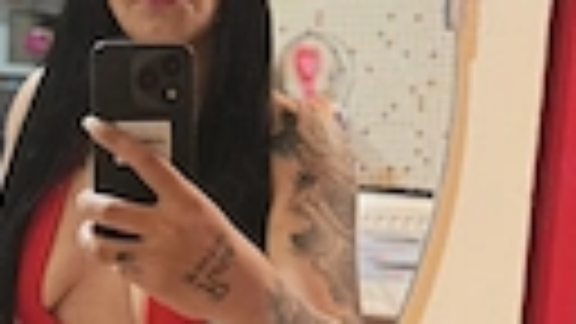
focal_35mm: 82
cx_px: 189
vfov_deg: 14.7
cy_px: 180
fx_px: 1252
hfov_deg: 25.8
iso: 3657
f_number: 4
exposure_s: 1/33.3
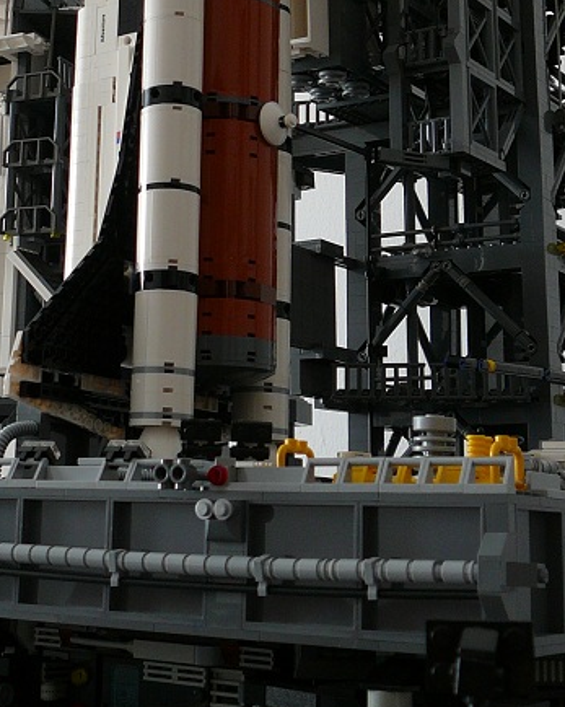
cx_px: 143
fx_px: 1317
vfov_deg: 29.7
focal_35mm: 63
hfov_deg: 24.0
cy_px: 207
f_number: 2.8
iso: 100
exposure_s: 1/50
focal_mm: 5.2
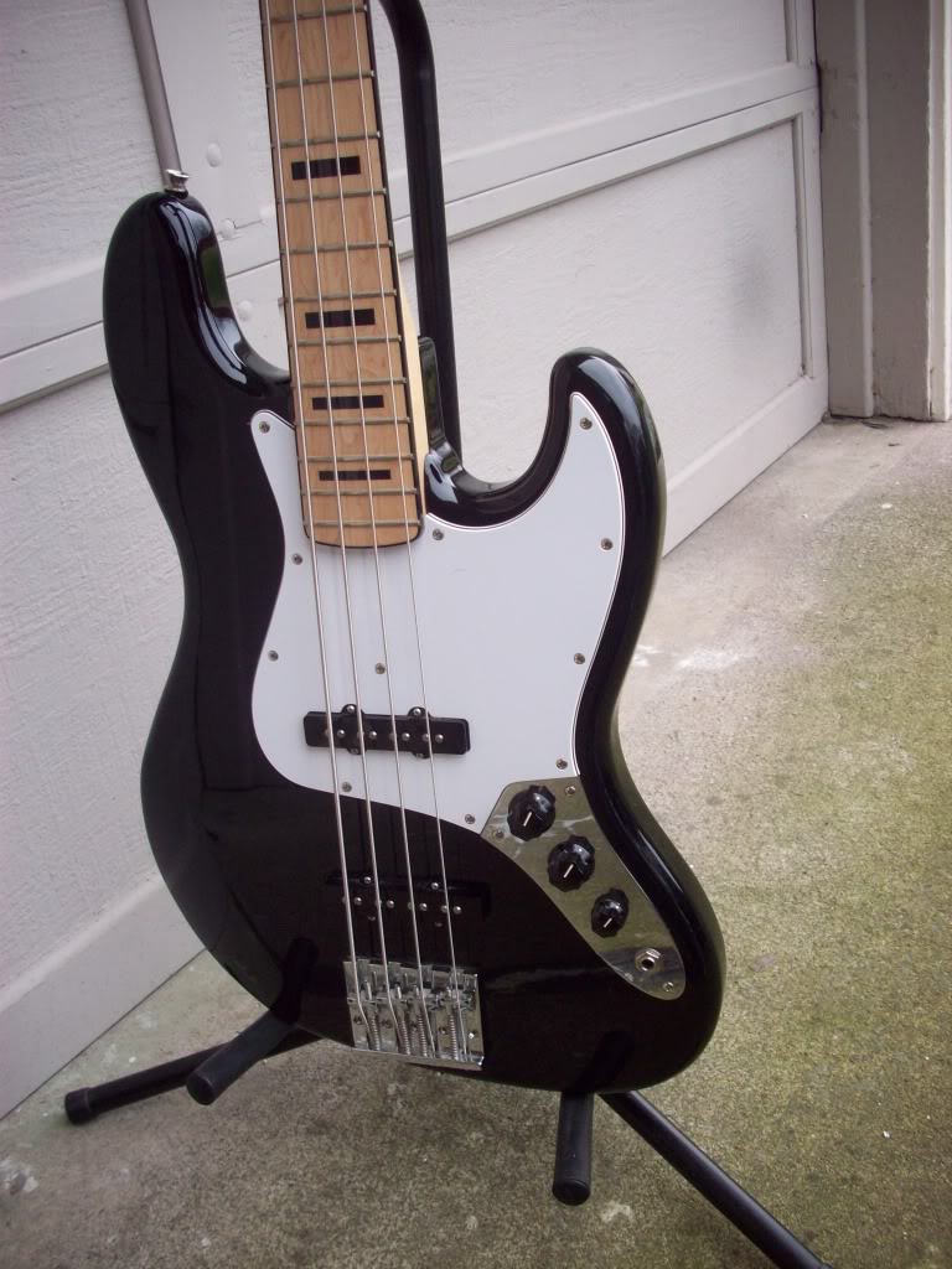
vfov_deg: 50.1
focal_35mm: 37
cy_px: 634
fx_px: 1357
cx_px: 476
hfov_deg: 38.7
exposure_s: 1/64
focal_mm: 6.2
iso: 82
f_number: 2.8
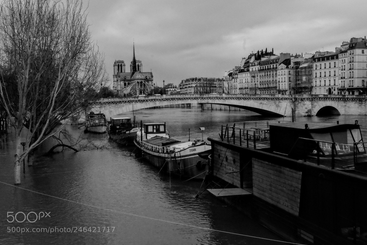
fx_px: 438
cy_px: 123
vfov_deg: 31.2
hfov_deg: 45.4
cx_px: 180
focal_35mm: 43
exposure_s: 1/550
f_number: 22
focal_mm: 28.2
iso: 3200
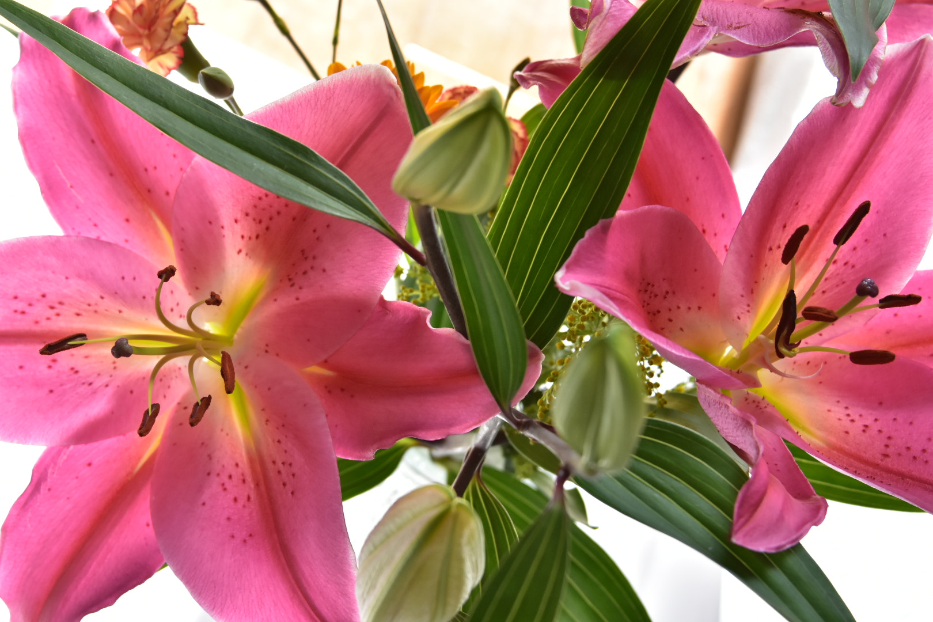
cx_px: 466
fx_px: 3032
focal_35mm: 117
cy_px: 311
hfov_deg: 17.5
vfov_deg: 11.7
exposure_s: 1/320
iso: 640
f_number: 5.6
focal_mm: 78
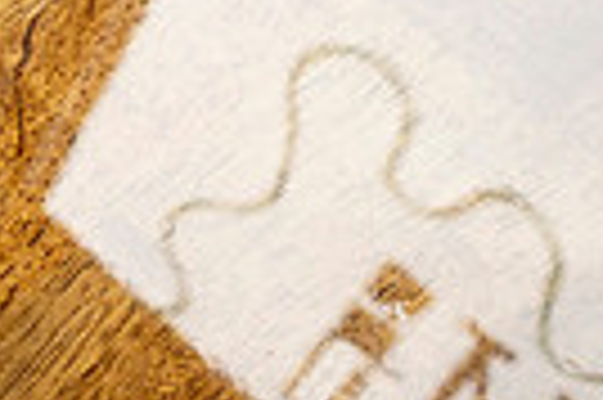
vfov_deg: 9.3
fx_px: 2392
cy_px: -216
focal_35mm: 143
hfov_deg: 11.9
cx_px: -801
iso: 400
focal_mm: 24
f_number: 5.6
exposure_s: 1/80
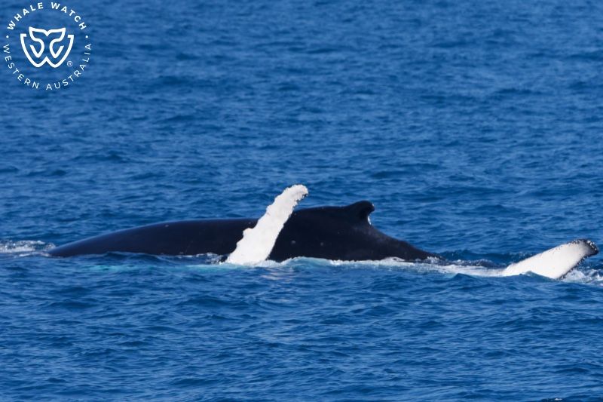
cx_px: 302
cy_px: 201
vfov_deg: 3.8
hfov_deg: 5.6
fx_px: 6112
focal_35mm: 365
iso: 1250
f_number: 8
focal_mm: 365
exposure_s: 1/3200
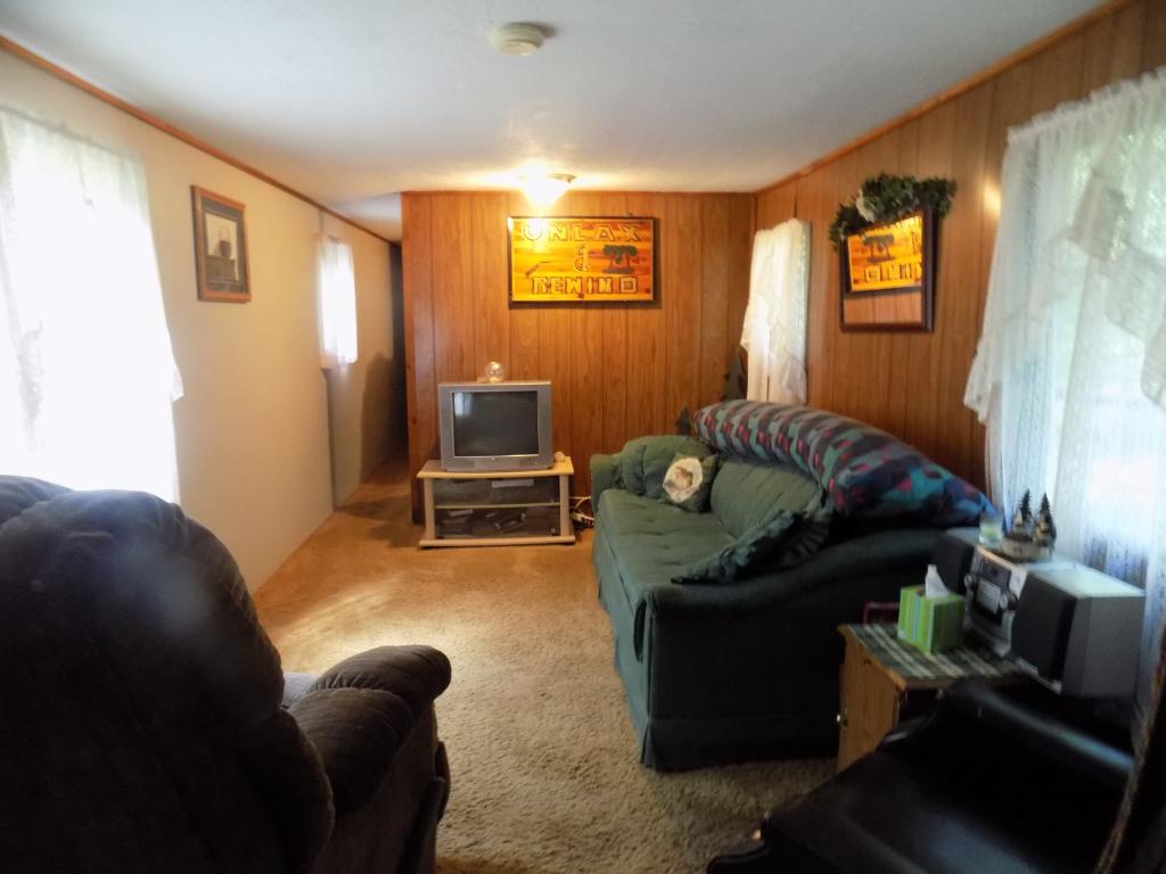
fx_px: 775
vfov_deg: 58.9
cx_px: 583
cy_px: 437
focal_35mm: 23
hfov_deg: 73.9
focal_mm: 4
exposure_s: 1/6
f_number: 3.1
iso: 400
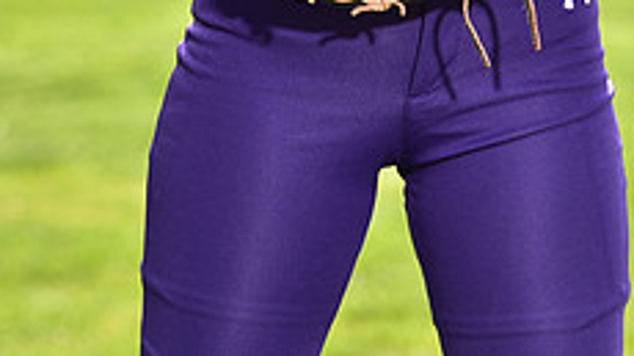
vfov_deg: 2.9
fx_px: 6888
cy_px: -442
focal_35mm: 410
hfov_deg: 5.3
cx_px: 440
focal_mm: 155
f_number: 5
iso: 80
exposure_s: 1/250
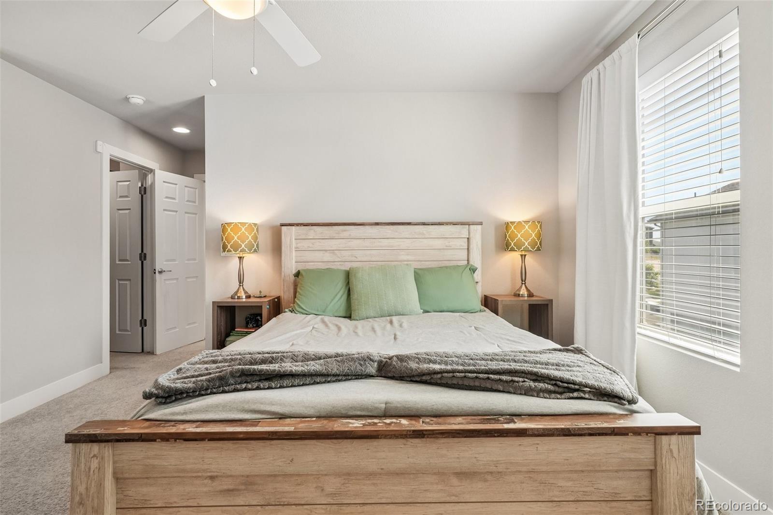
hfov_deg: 95.0
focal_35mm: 16
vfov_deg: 72.0
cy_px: 258
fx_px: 354
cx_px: 386
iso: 200
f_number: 8
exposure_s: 1/30
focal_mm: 11
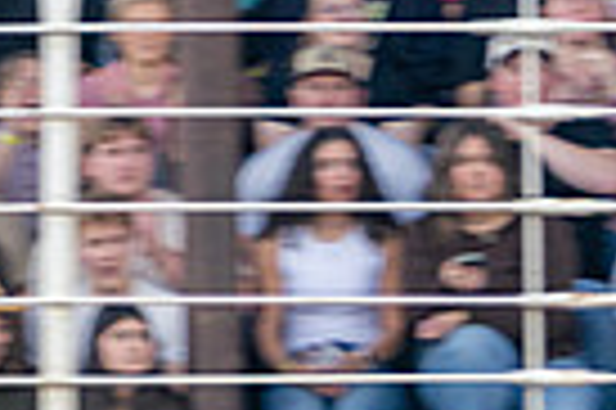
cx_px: 610
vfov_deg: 1.5
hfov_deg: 2.2
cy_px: 447
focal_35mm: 945
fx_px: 16151
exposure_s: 1/400
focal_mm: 145
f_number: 2.8
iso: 400
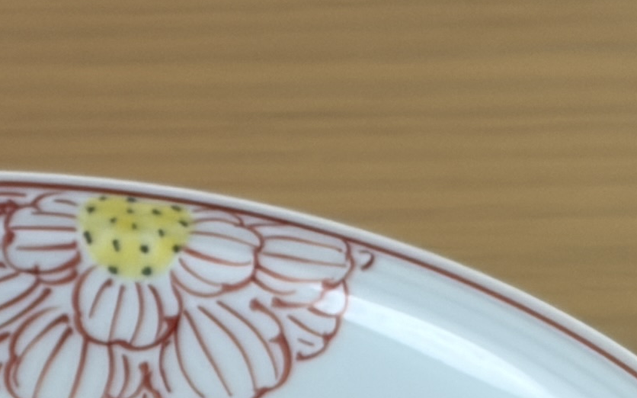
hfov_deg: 7.9
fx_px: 4617
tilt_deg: -38.6
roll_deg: +0.2
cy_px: 862
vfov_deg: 4.8
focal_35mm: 266
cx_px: 31
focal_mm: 5.96
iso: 80
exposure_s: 1/60
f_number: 1.6
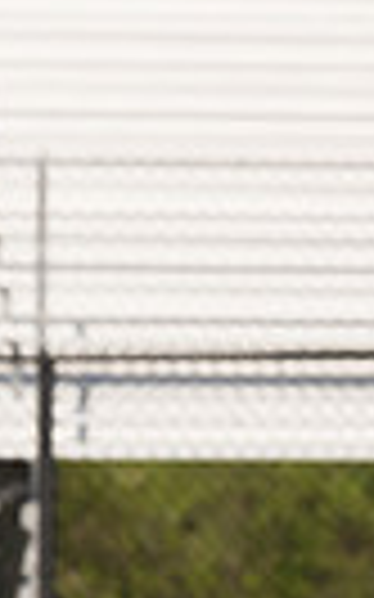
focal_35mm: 1298
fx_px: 21191
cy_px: 724
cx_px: 1284
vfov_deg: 1.6
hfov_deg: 1.0
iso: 250
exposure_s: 1/1600
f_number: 5.6
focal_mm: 195
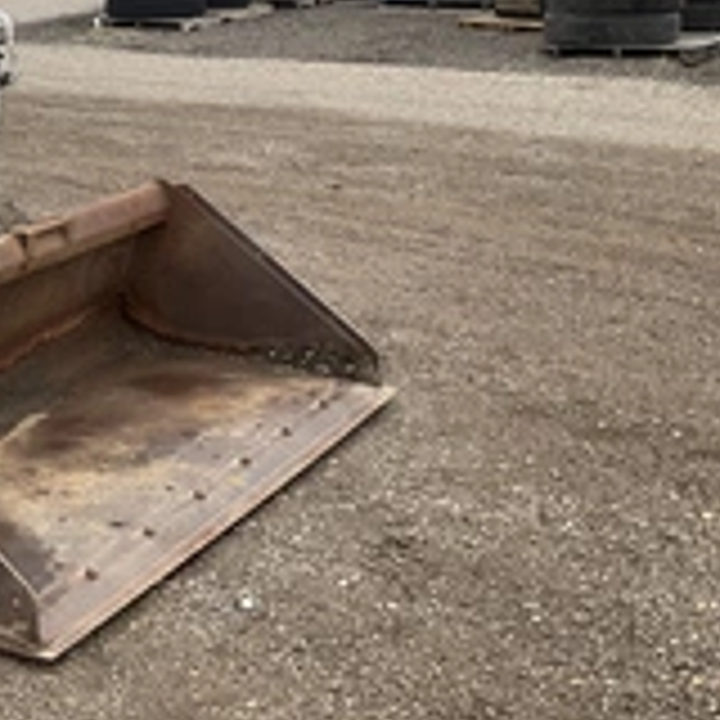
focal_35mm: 64
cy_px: 153
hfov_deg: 24.1
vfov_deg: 26.4
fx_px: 1506
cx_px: -171
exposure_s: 1/268
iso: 25
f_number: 1.8
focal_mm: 3
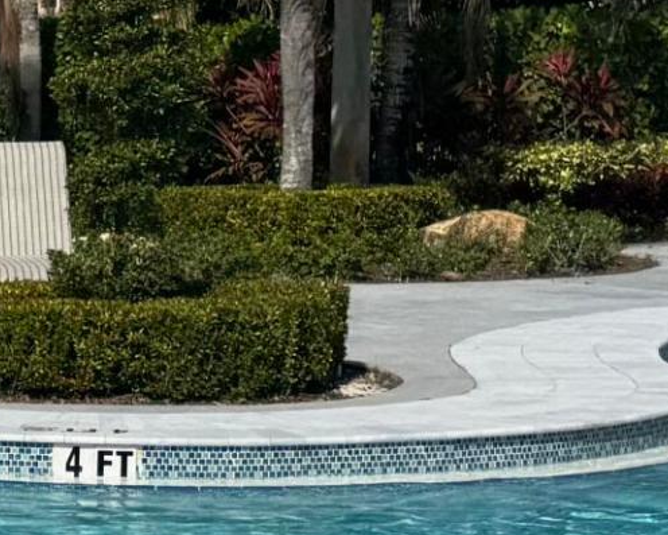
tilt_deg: -7.2
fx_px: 2689
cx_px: -960
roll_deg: +1.3
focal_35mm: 136
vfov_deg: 11.3
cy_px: 388
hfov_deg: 11.5
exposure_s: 1/10417
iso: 80
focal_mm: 6.76
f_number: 1.78
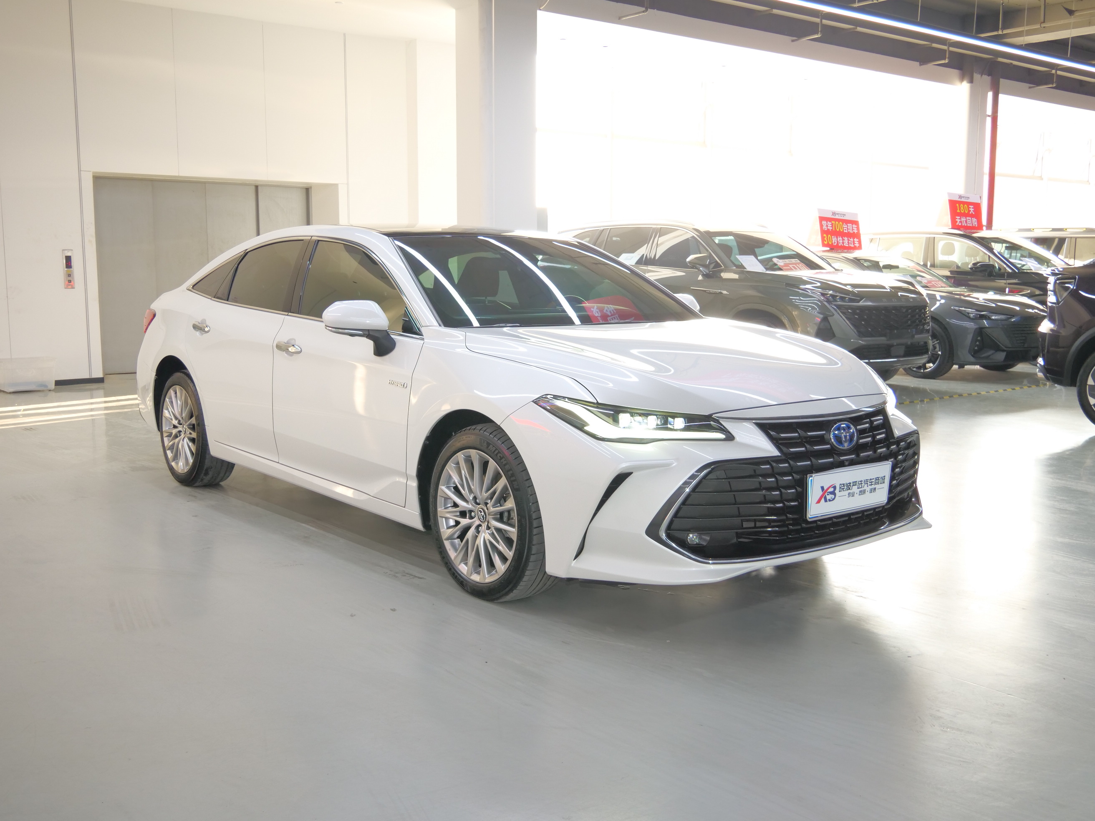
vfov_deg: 39.7
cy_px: 410
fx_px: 1139
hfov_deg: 51.4
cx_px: 548
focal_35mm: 36
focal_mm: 18
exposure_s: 1/20
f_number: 3.9
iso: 800
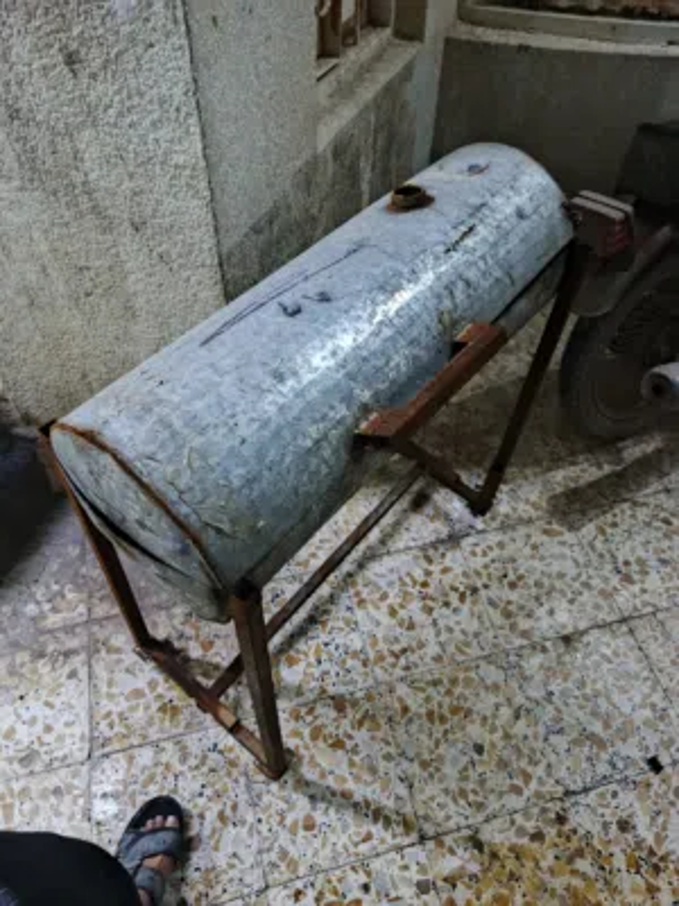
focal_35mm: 23
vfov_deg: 73.9
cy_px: 453
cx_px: 340
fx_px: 602
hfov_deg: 58.9
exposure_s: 1/50
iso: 3533
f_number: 1.7
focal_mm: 5.25
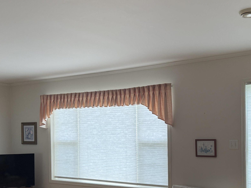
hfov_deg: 40.3
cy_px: 133
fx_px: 341
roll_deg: +0.7
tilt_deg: -0.2
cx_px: 147
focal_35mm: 47
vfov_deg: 30.5
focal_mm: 6.76
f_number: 1.78
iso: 125
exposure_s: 1/120
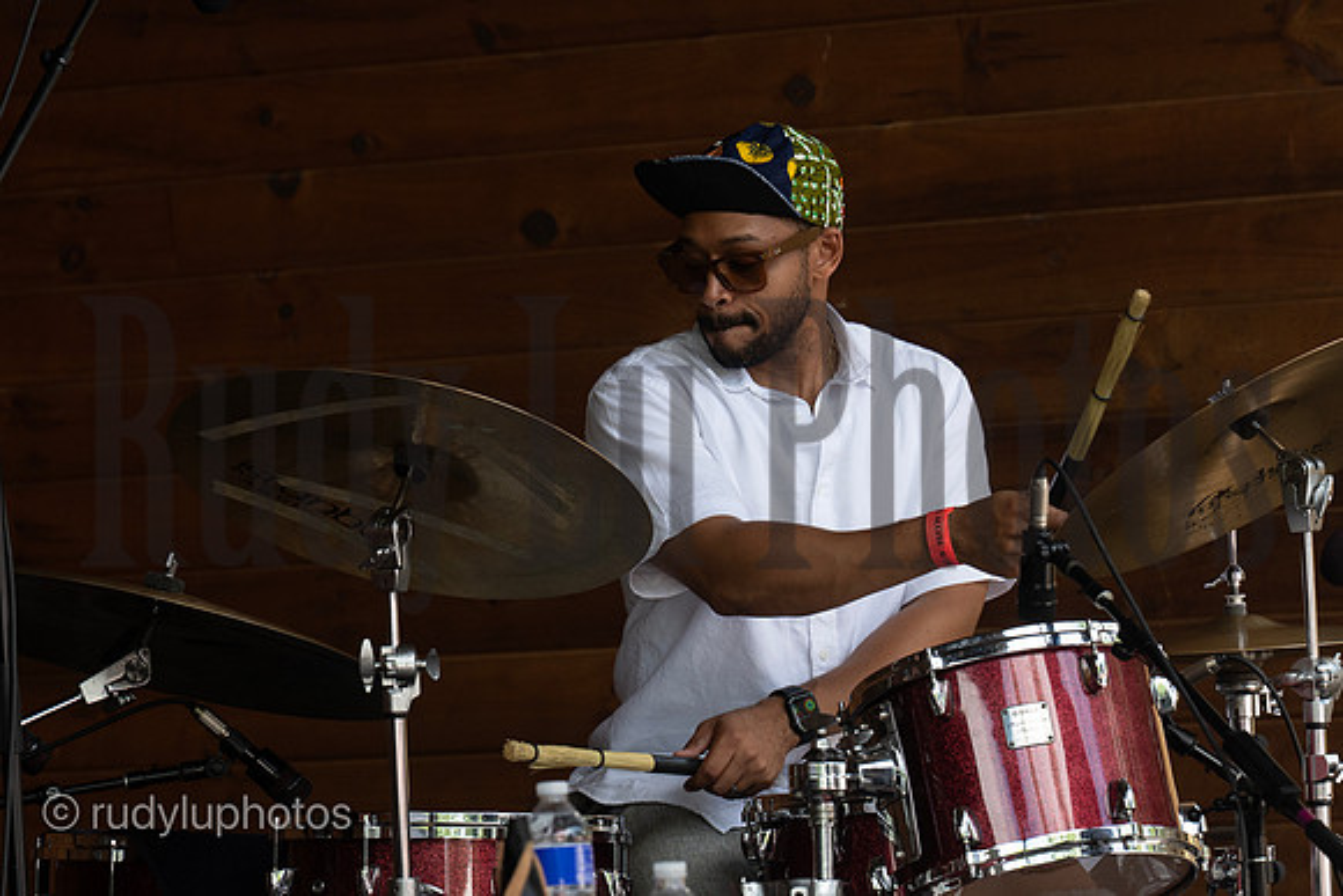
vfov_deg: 5.7
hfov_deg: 8.6
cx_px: 672
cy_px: 448
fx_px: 8955
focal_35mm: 240
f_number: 5.6
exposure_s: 1/500
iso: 800
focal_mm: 160
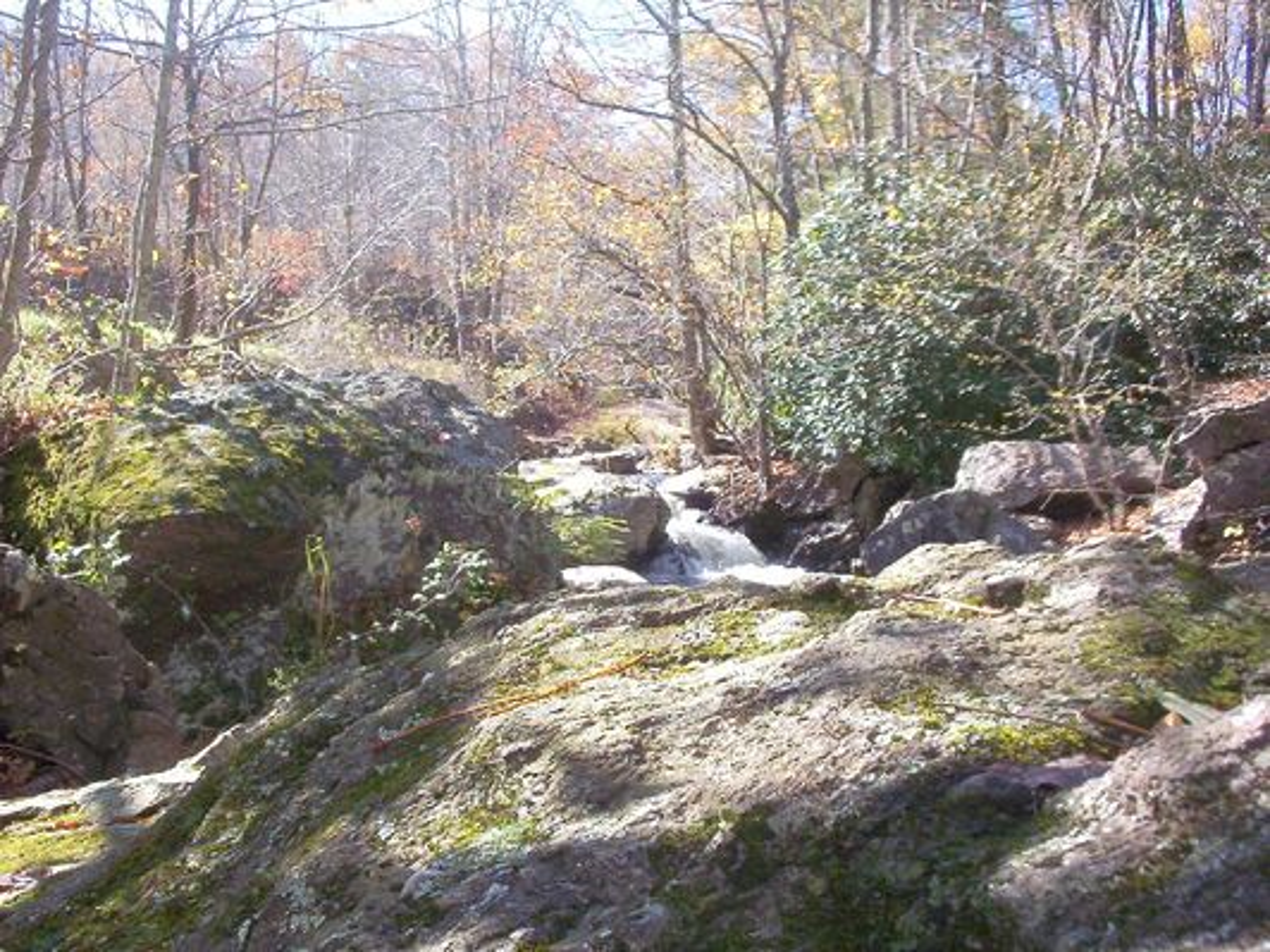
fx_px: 1431
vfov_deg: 36.8
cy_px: 476
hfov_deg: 47.9
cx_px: 635
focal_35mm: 39
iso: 100
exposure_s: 1/179
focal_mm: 6
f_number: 4.5
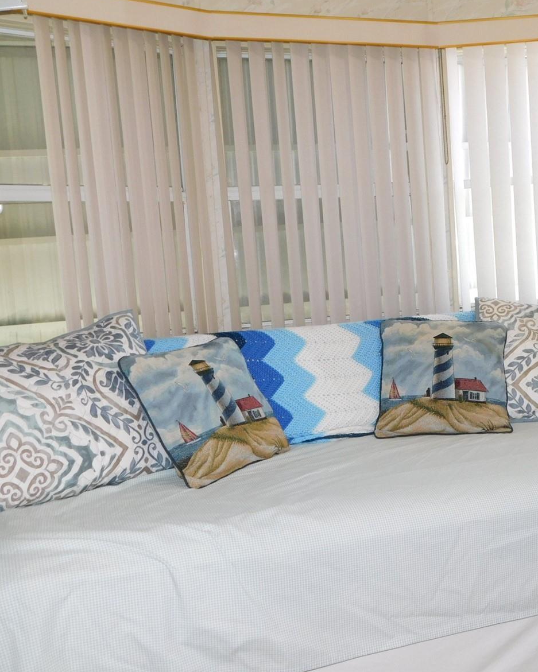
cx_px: 385
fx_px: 796
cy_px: 329
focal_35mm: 40
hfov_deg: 36.7
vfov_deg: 45.8
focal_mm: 5.3
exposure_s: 1/30
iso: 200
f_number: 3.2
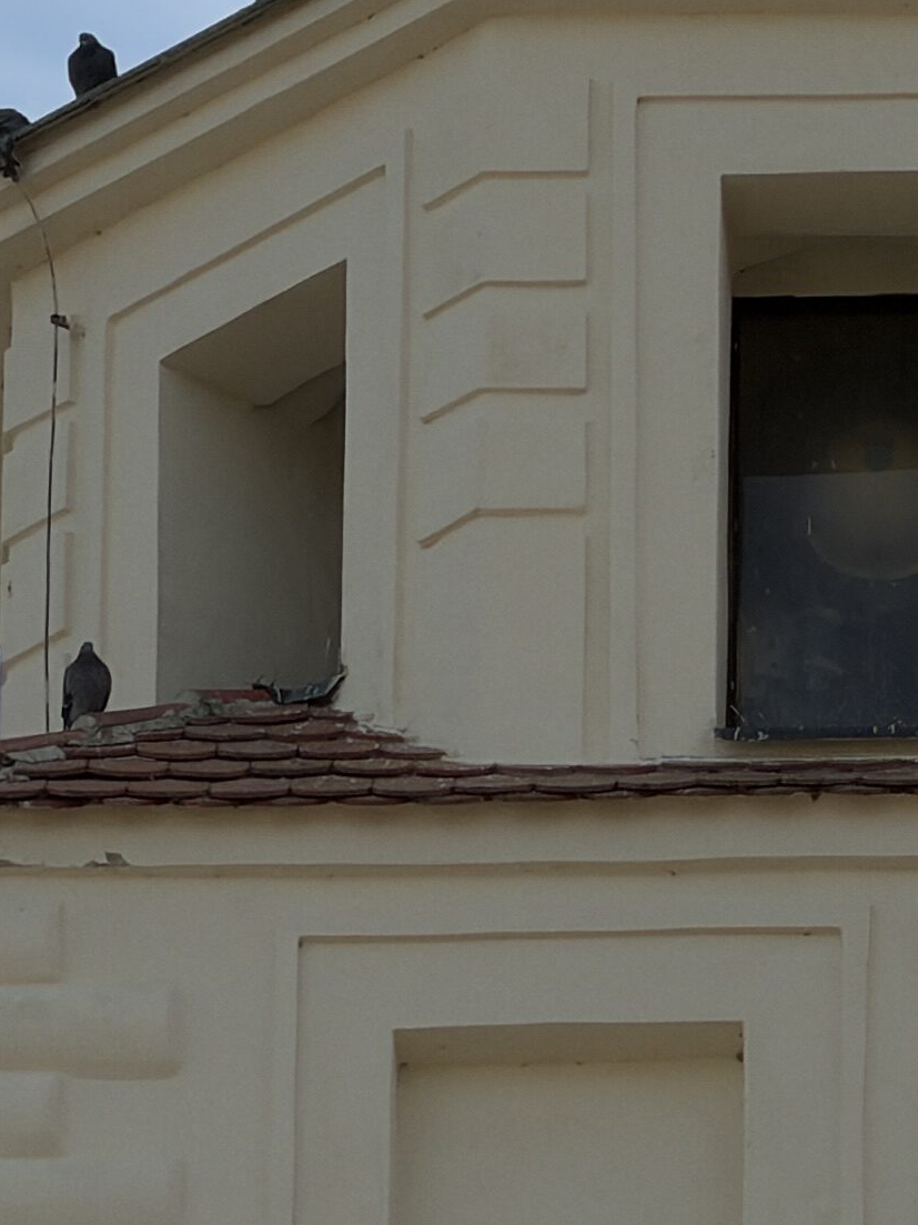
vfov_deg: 2.7
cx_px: 867
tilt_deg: +30.3
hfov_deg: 2.0
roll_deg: +0.3
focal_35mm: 731
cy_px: 530
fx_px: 25853
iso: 20
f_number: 2.8
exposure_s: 1/725
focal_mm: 16.89
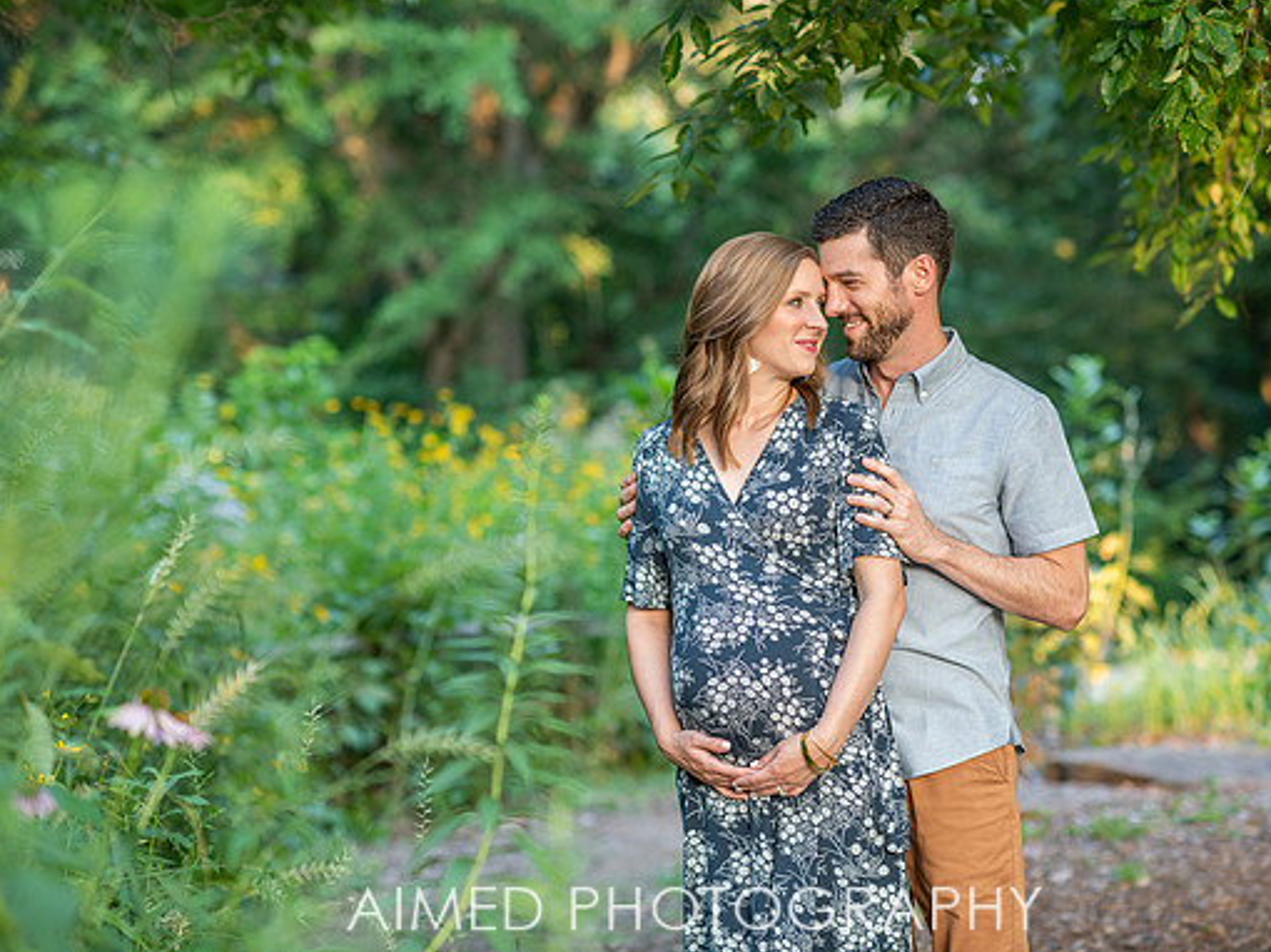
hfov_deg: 21.1
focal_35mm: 93
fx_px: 3413
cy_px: 475
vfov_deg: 15.9
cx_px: 698
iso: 250
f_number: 2.5
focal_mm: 85
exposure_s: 1/250
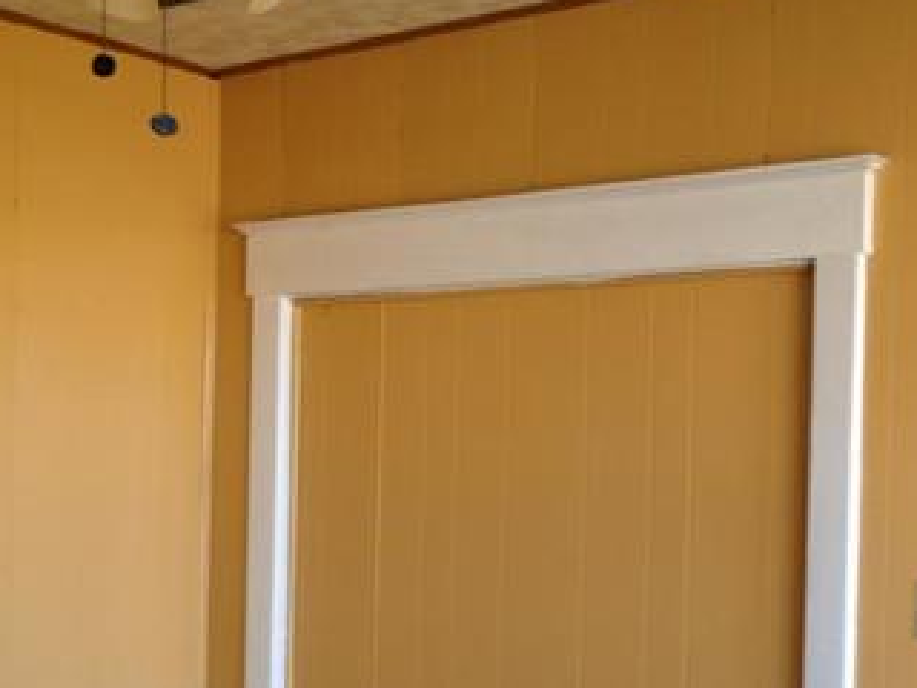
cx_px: 586
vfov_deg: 21.9
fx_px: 1748
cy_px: 565
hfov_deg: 29.2
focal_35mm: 66
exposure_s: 1/20
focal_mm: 4.12
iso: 64
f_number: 2.4
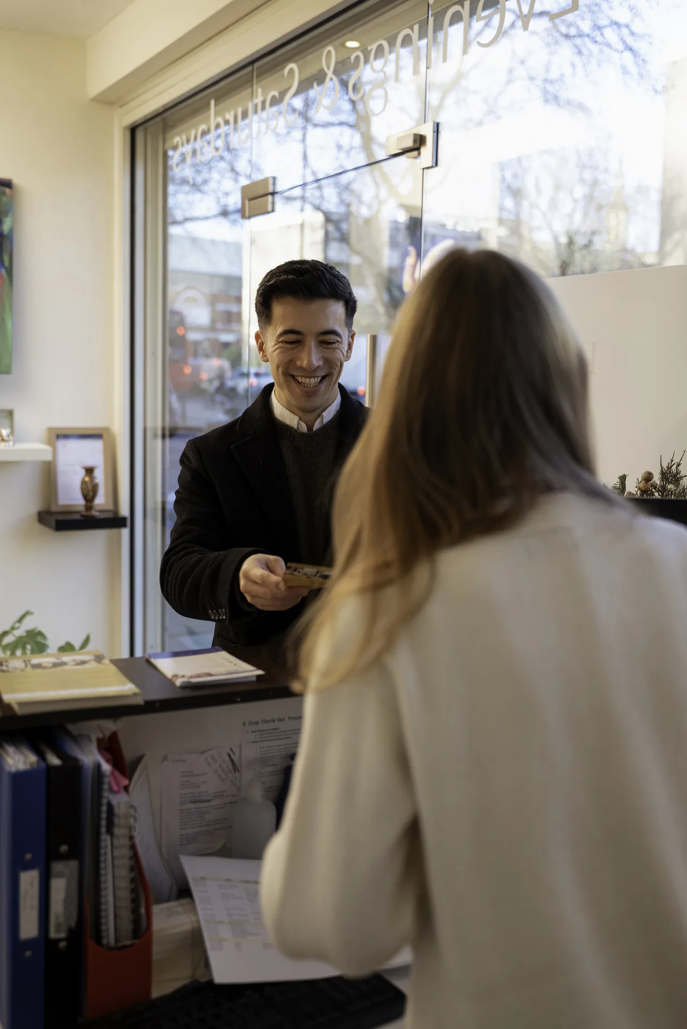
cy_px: 514
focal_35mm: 39
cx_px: 344
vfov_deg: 49.5
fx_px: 1115
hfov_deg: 34.2
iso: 400
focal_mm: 39
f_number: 2.8
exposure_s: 1/320
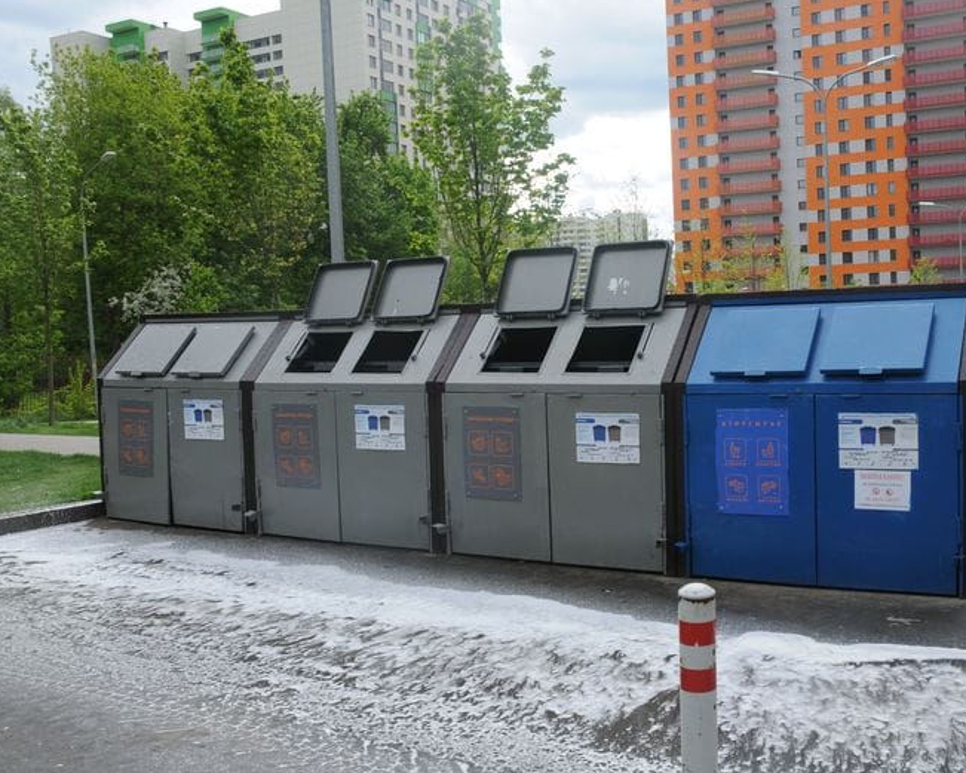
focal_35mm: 38
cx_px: 571
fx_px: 1087
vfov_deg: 39.2
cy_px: 385
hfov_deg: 47.7
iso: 200
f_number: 8
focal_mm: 22
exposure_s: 1/250
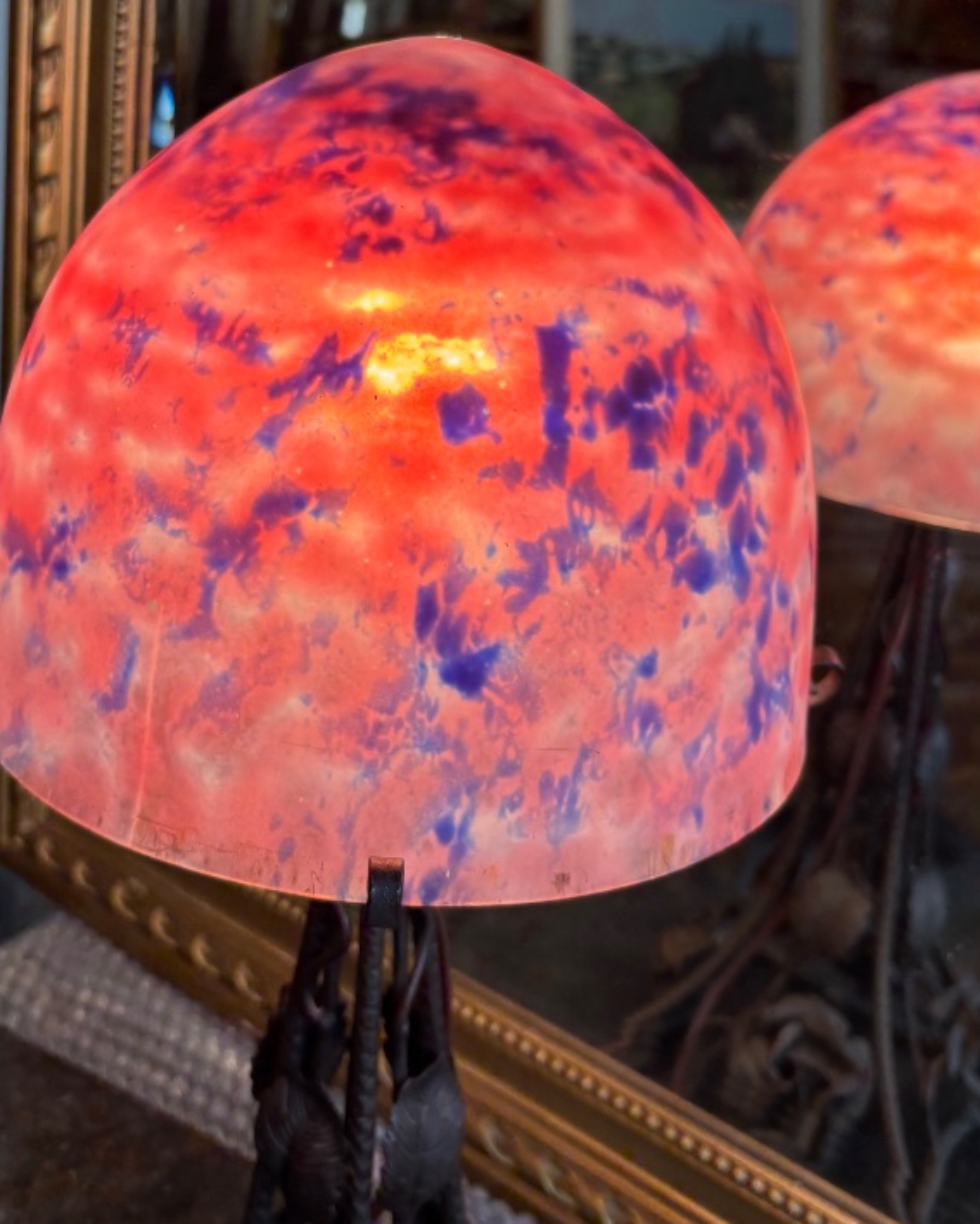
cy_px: 425
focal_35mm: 43
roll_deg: -5.2
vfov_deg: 42.4
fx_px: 1558
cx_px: 439
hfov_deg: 34.9
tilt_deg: -17.4
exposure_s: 1/100
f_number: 1.6
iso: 32
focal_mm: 5.96
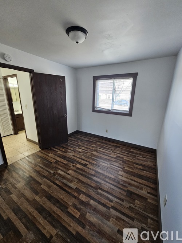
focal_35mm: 13
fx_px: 91
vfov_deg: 106.2
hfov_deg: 89.9
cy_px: 122
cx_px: 91
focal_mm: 2.2
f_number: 2.2
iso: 320
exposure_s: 1/60
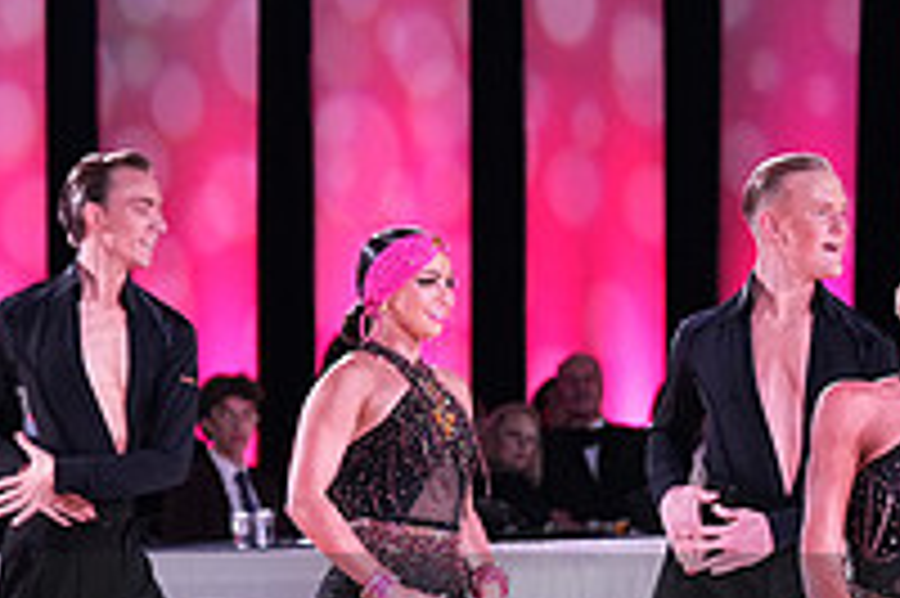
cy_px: 672
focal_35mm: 276
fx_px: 6894
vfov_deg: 5.0
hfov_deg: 7.5
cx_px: 531
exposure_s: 1/320
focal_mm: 95
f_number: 4.5
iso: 5000
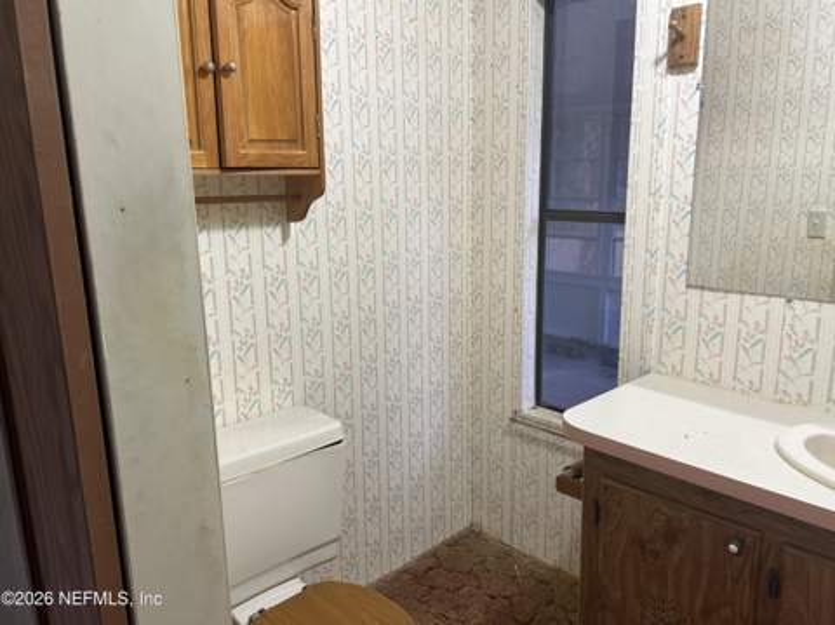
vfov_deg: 53.0
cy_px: 312
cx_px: 418
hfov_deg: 67.4
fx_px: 627
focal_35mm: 26
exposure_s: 1/60
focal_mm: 5.7
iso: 80
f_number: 1.5
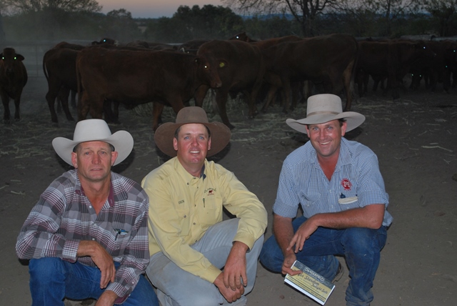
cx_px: 228
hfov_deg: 41.1
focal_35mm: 48
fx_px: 610
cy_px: 153
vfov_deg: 28.1
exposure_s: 1/60
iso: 200
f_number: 5
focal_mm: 32
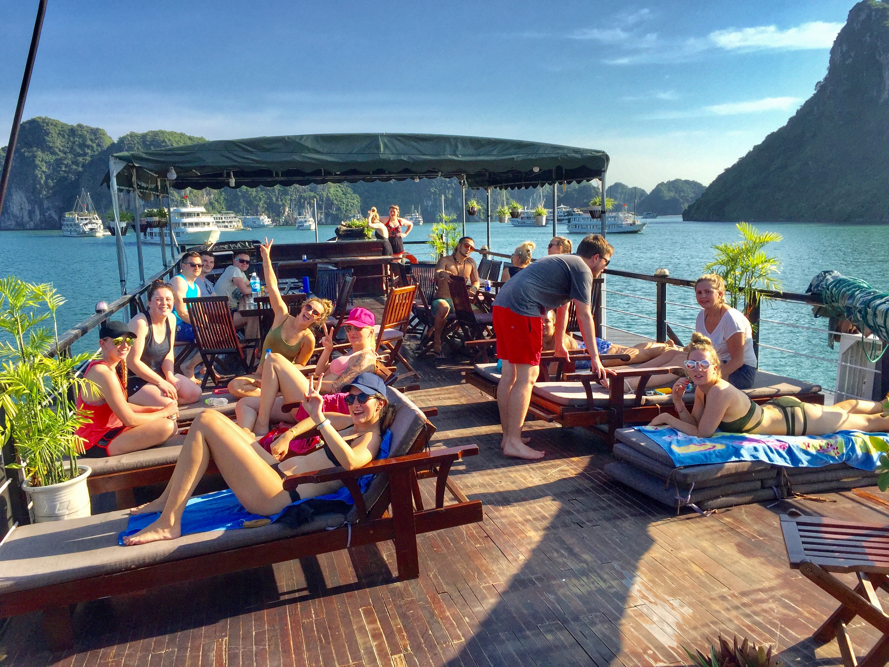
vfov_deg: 48.2
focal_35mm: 29
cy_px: 334
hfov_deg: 61.7
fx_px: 745
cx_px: 444
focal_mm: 4.15
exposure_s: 1/1799
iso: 32
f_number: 2.2
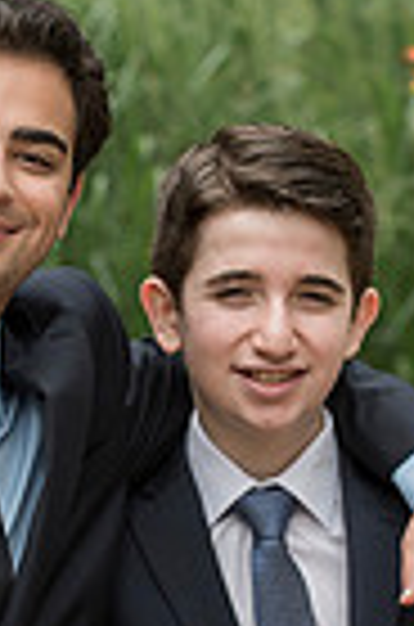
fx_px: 5513
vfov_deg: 6.5
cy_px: 410
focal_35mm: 318
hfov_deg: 4.3
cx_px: 148
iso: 400
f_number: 3.5
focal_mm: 98
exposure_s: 1/800
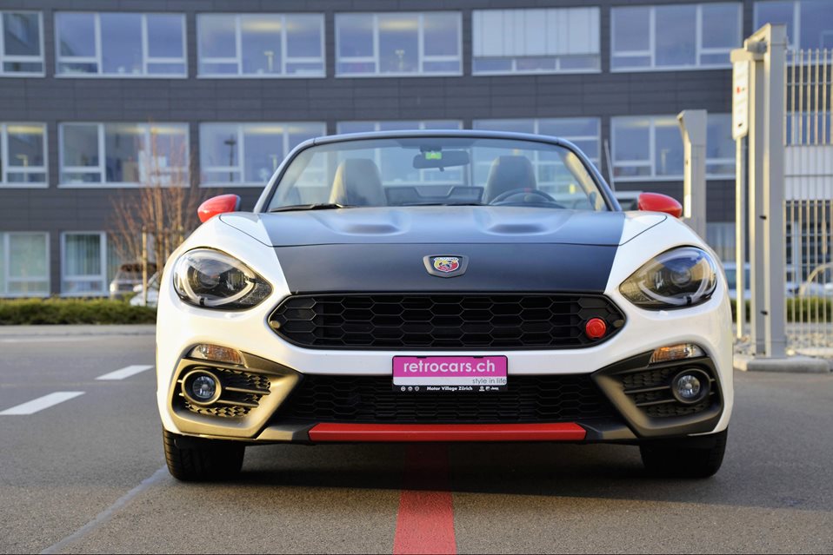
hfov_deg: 32.4
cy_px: 278
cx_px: 416
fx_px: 1435
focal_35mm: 62
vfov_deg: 21.9
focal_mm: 62
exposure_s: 1/125
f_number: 5.6
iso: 280
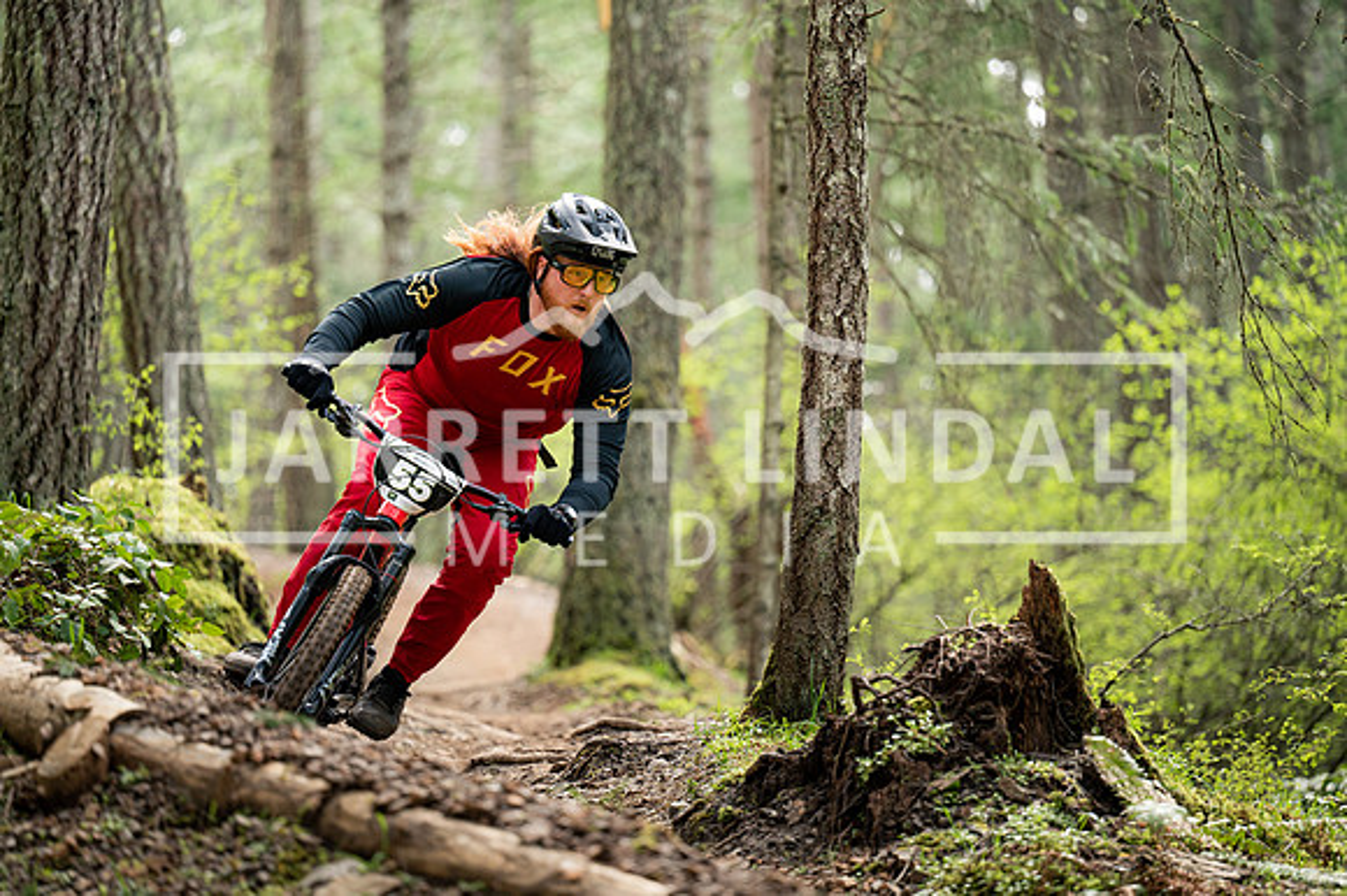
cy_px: 448
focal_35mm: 150
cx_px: 674
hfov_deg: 13.7
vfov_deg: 9.1
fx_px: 5609
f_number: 2.8
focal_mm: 150
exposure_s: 1/640
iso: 640
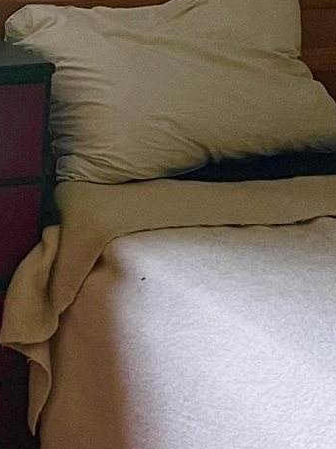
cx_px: -259
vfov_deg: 15.4
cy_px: 89
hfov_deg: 10.9
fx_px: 1645
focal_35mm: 127
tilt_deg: -15.2
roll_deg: -0.4
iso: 160
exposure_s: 1/60
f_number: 1.6
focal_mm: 5.1
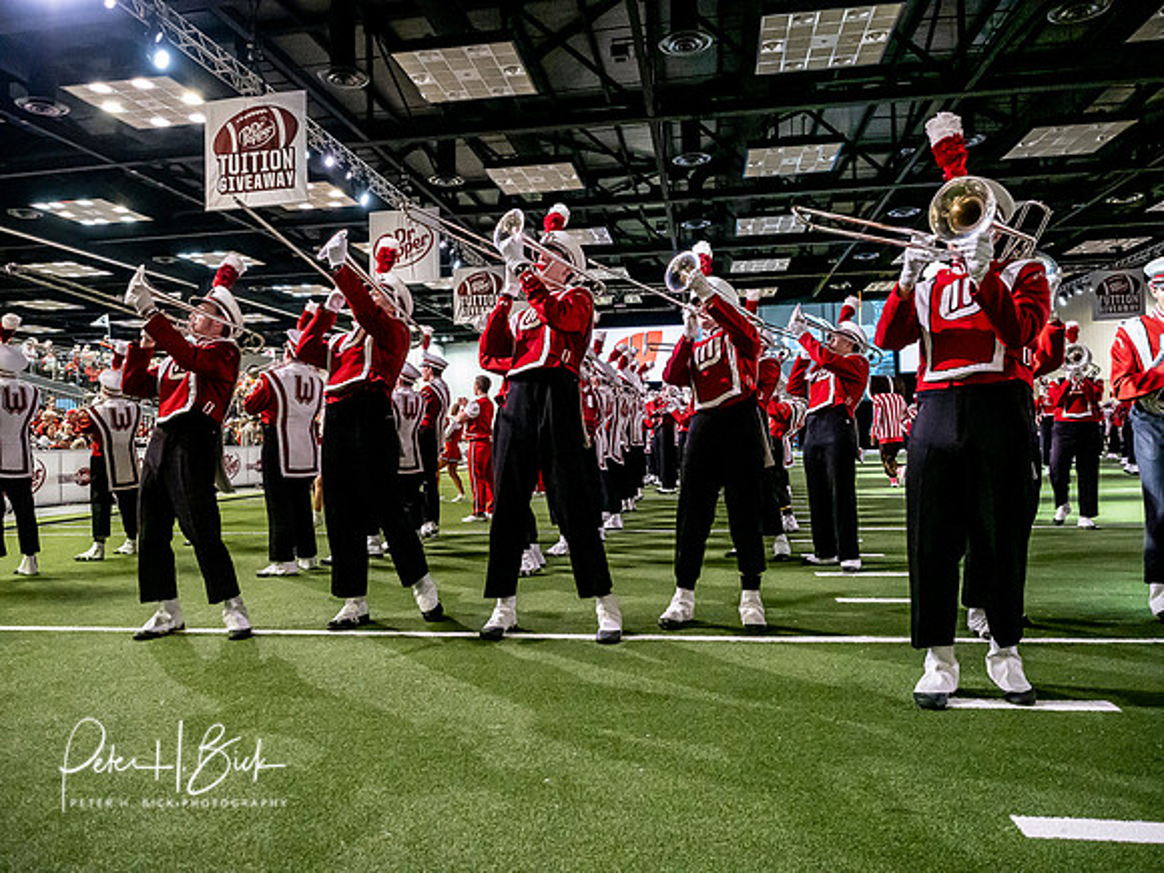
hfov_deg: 71.6
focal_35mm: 24
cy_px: 436
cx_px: 582
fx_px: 807
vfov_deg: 56.8
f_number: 2.8
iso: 4000
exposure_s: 1/320
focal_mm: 12
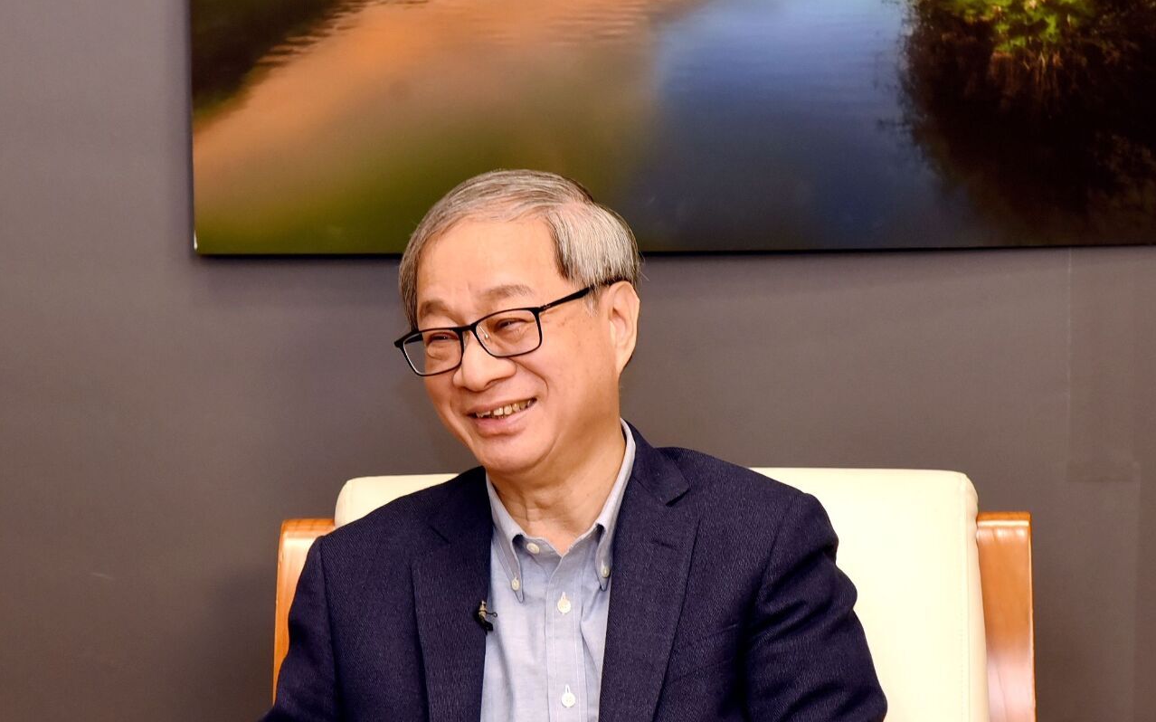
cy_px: 385
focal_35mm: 94
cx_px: 578
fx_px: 2961
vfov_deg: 13.9
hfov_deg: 22.1
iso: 1250
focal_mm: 92
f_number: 6.3
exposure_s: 1/100
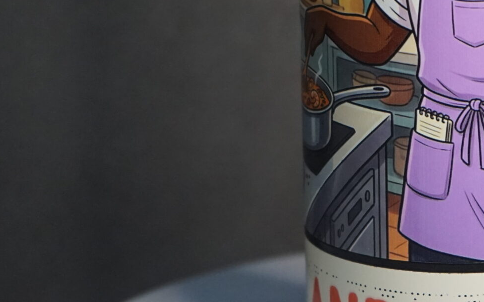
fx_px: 2335
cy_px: 76
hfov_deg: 11.7
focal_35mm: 177
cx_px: 489
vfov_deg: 7.4
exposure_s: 1/160
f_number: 5.6
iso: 1600
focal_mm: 66
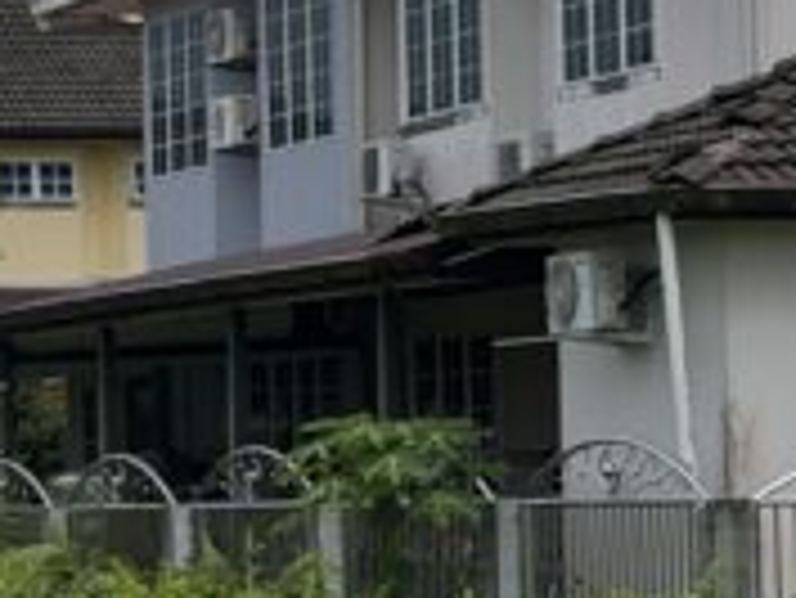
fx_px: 4993
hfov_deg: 8.9
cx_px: -432
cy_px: 243
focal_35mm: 217
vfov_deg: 6.9
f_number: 1.78
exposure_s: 1/8772
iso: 80
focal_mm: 6.76
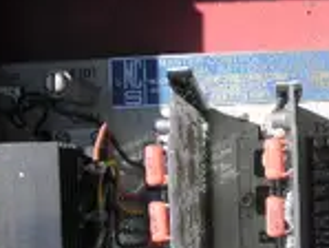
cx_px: 232
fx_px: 713
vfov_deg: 19.5
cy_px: 197
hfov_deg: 25.8
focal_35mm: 75
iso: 64
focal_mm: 5
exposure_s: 1/80
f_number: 8.5
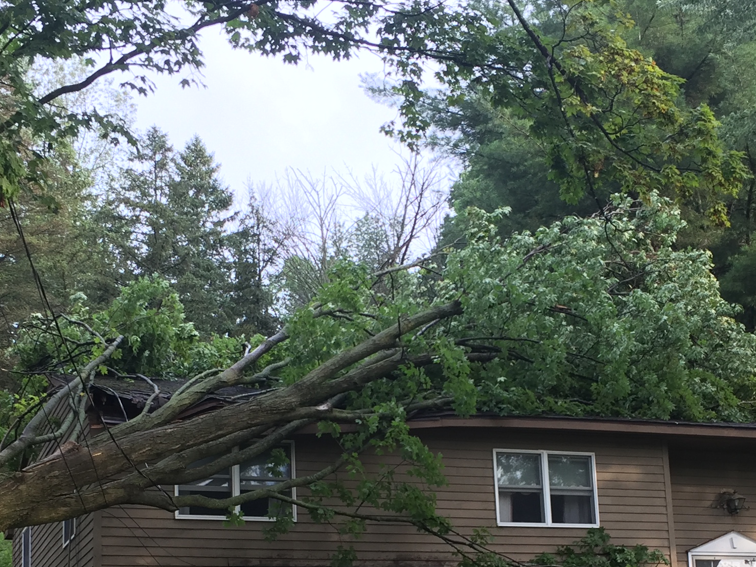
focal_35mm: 64
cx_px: 416
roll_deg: +1.8
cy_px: 502
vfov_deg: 22.4
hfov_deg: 30.2
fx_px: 1398
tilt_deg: +10.7
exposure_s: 1/120
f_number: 2.2
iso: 32
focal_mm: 4.15
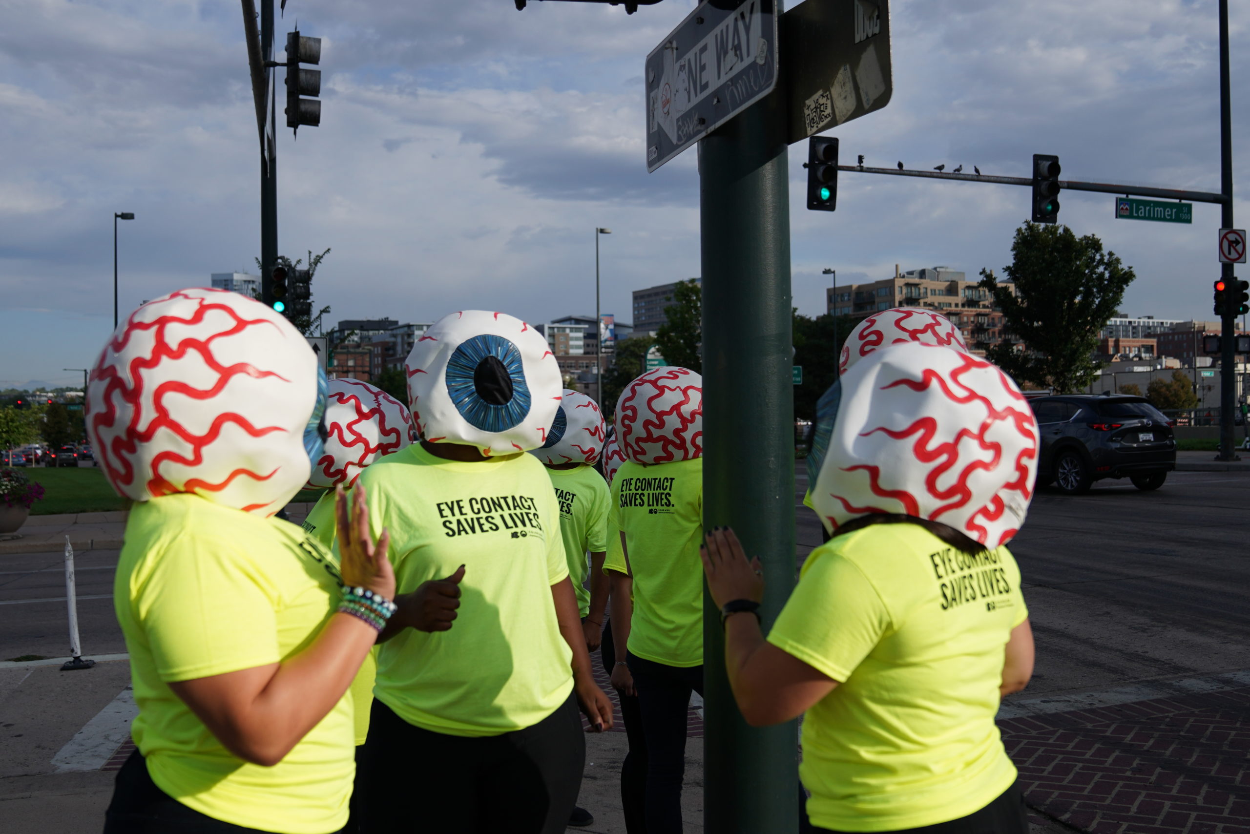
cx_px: 625
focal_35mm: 36
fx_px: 1250
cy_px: 417
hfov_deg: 53.1
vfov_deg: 36.9
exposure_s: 1/4000
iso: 200
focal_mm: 24
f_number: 2.8
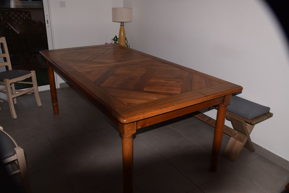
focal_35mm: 30
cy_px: 96
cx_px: 144
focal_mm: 20
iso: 140
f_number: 8
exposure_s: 1/60
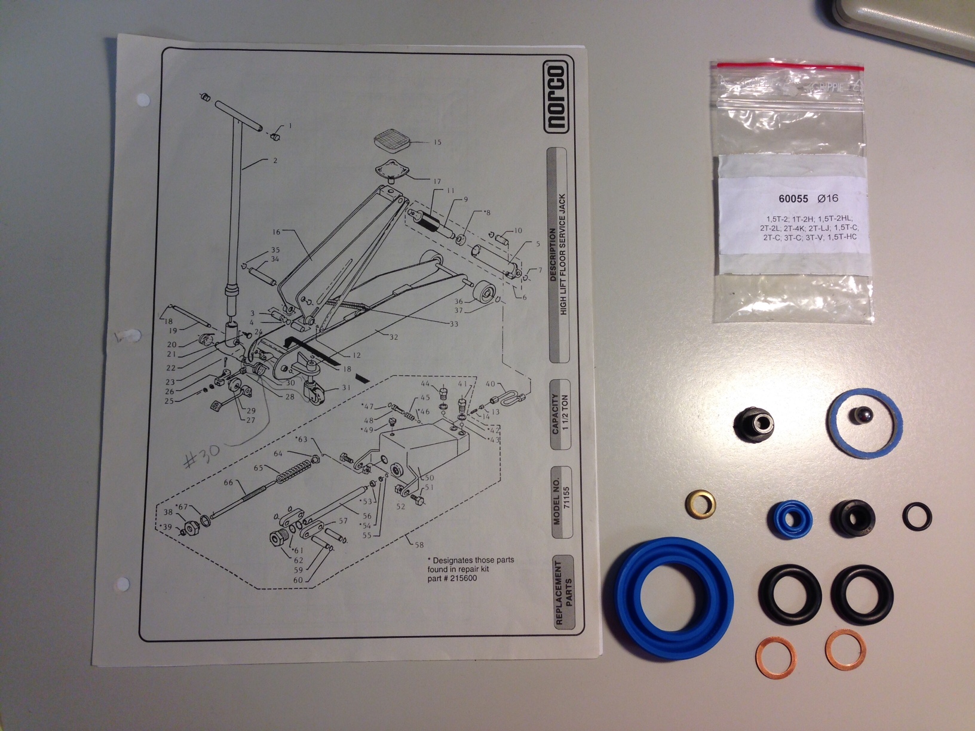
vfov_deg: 42.9
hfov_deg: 55.4
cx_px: 488
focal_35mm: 33
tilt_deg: -82.4
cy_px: 366
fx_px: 929
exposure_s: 1/40
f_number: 2.4
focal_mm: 4.12
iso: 50
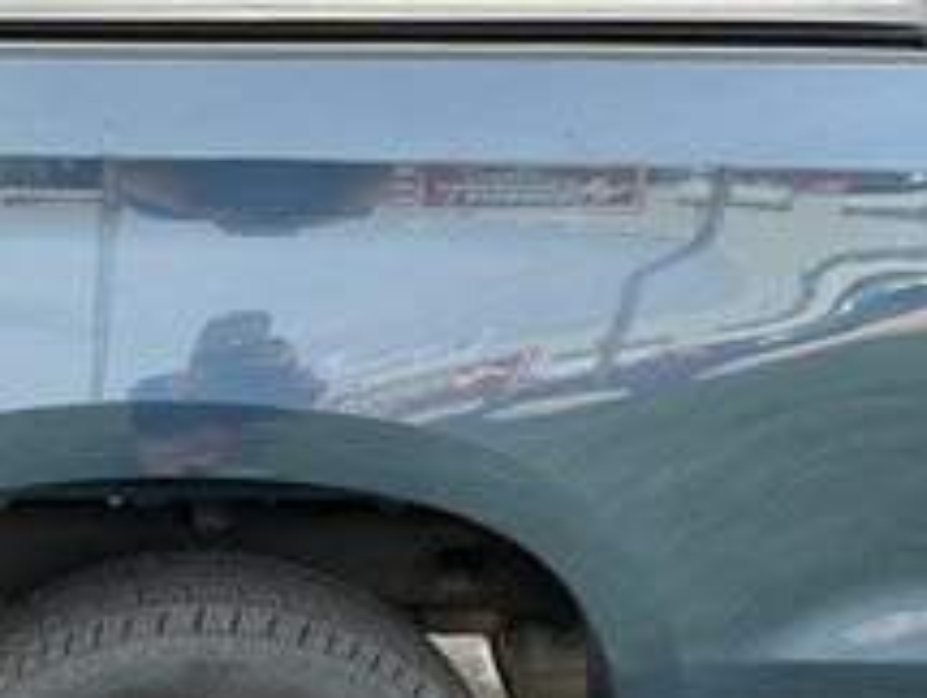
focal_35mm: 52
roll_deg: +1.2
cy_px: 577
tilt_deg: -22.6
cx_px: 207
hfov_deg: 35.7
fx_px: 1395
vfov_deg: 27.4
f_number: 1.8
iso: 25
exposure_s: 1/270
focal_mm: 3
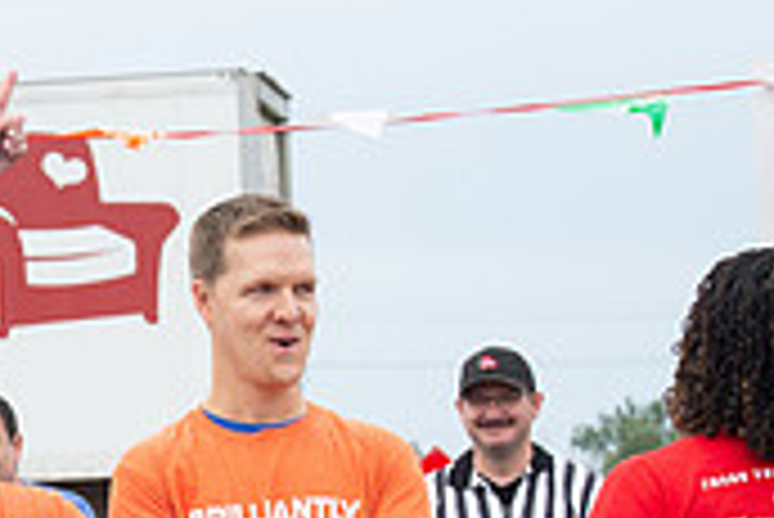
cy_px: 579
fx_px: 8478
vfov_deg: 3.5
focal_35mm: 394
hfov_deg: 5.2
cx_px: -333
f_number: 10
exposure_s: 1/160
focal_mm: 110
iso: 640
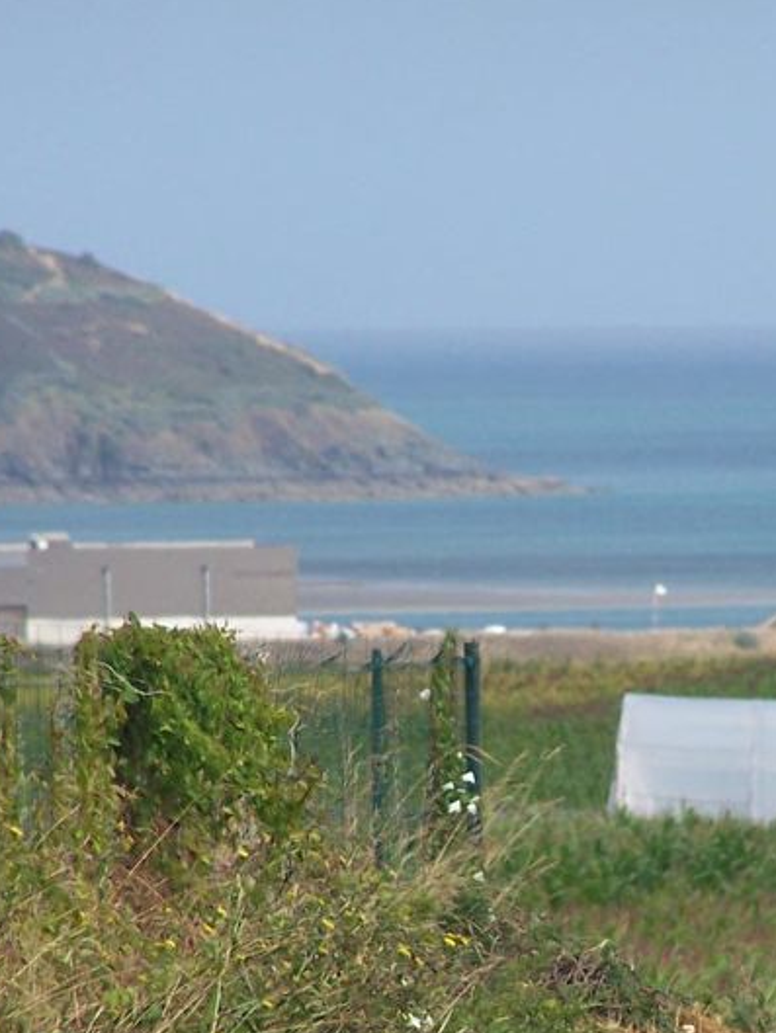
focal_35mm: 736
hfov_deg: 2.0
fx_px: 21990
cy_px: 705
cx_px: 631
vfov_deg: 2.7
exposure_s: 1/500
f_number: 5
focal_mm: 63
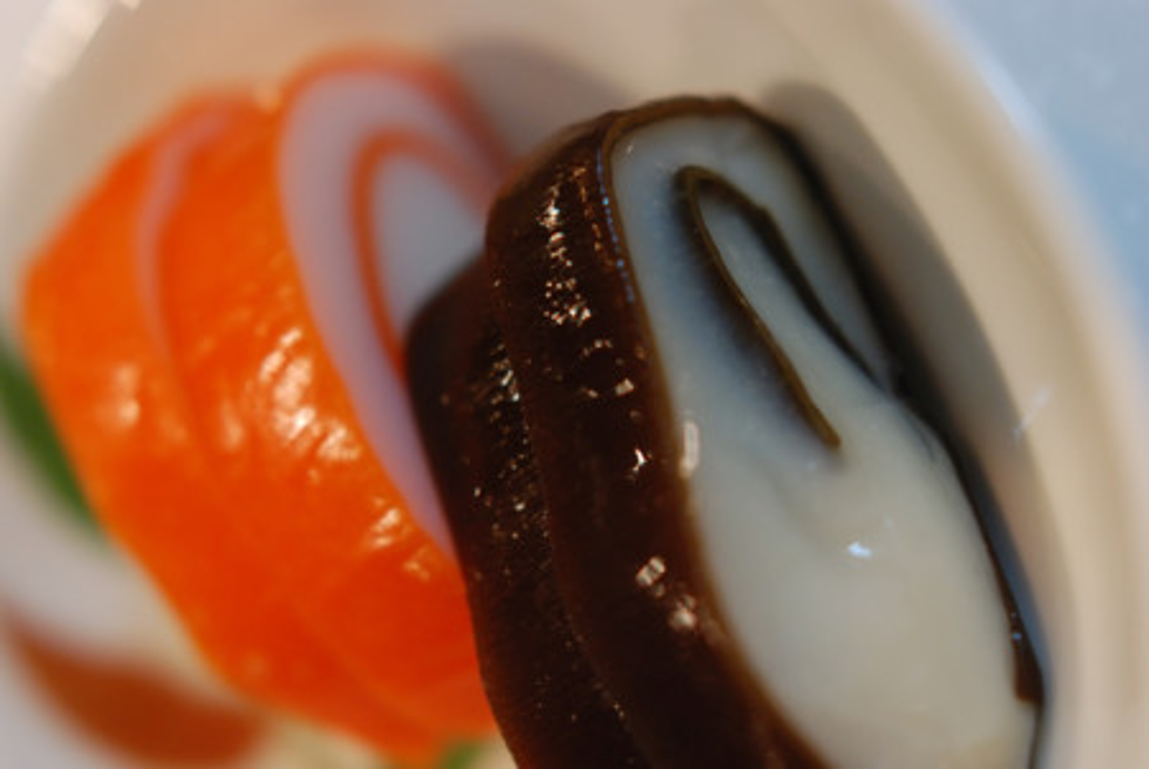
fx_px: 2396
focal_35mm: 75
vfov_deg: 18.2
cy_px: 384
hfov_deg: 27.0
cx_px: 574
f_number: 2.8
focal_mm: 50
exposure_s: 1/80
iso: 800
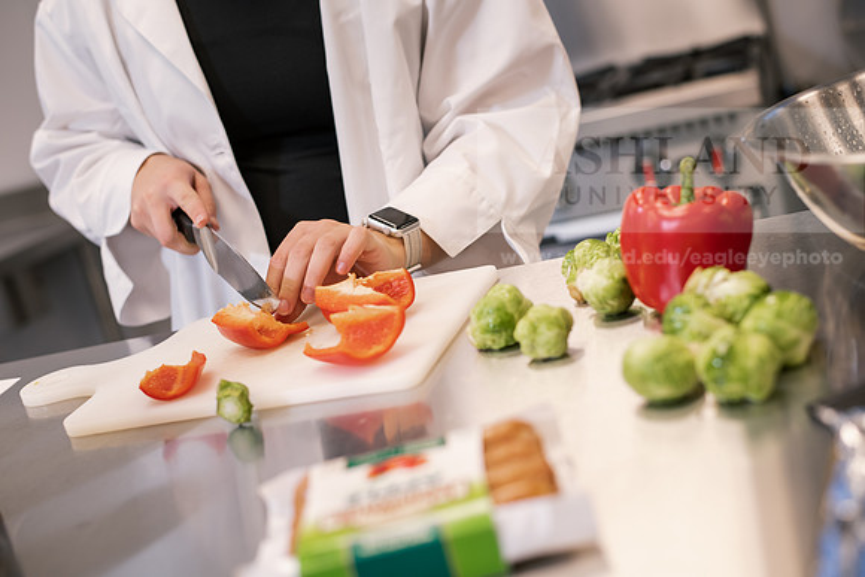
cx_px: 432
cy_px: 288
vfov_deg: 27.0
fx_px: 1202
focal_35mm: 50
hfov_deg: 39.6
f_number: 3.2
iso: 640
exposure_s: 1/200
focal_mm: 50
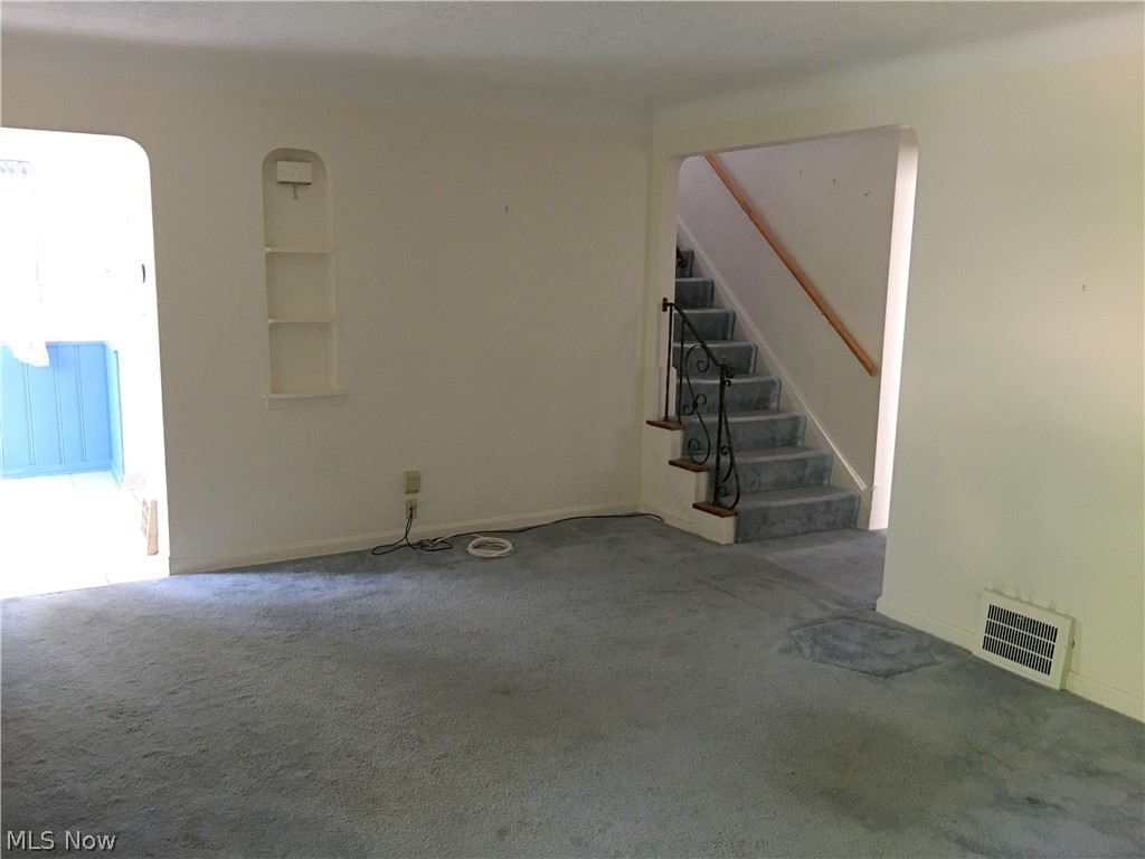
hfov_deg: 61.7
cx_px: 572
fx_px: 959
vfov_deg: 48.2
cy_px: 430
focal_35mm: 29
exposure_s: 1/10
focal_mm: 4.15
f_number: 2.2
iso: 100
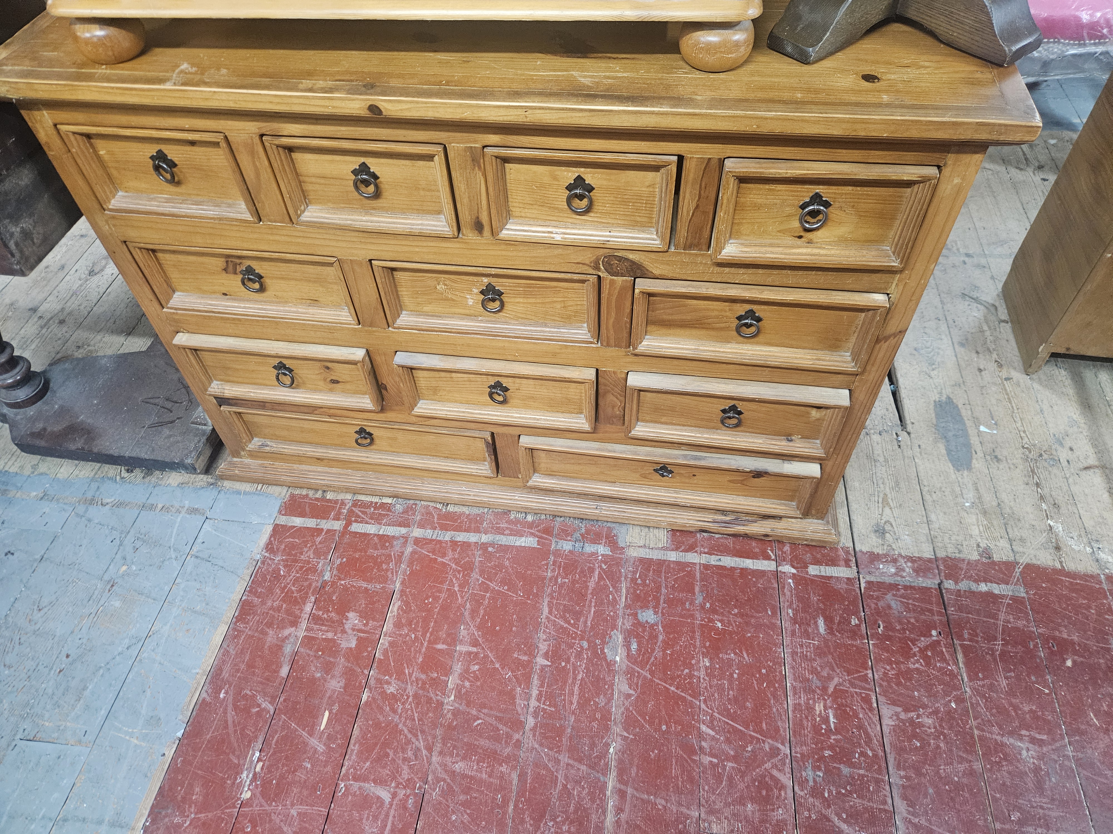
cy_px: 417
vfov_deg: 58.9
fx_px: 740
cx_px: 556
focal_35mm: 23
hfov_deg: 73.9
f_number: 1.8
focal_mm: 5.4
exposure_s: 1/100
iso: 1000
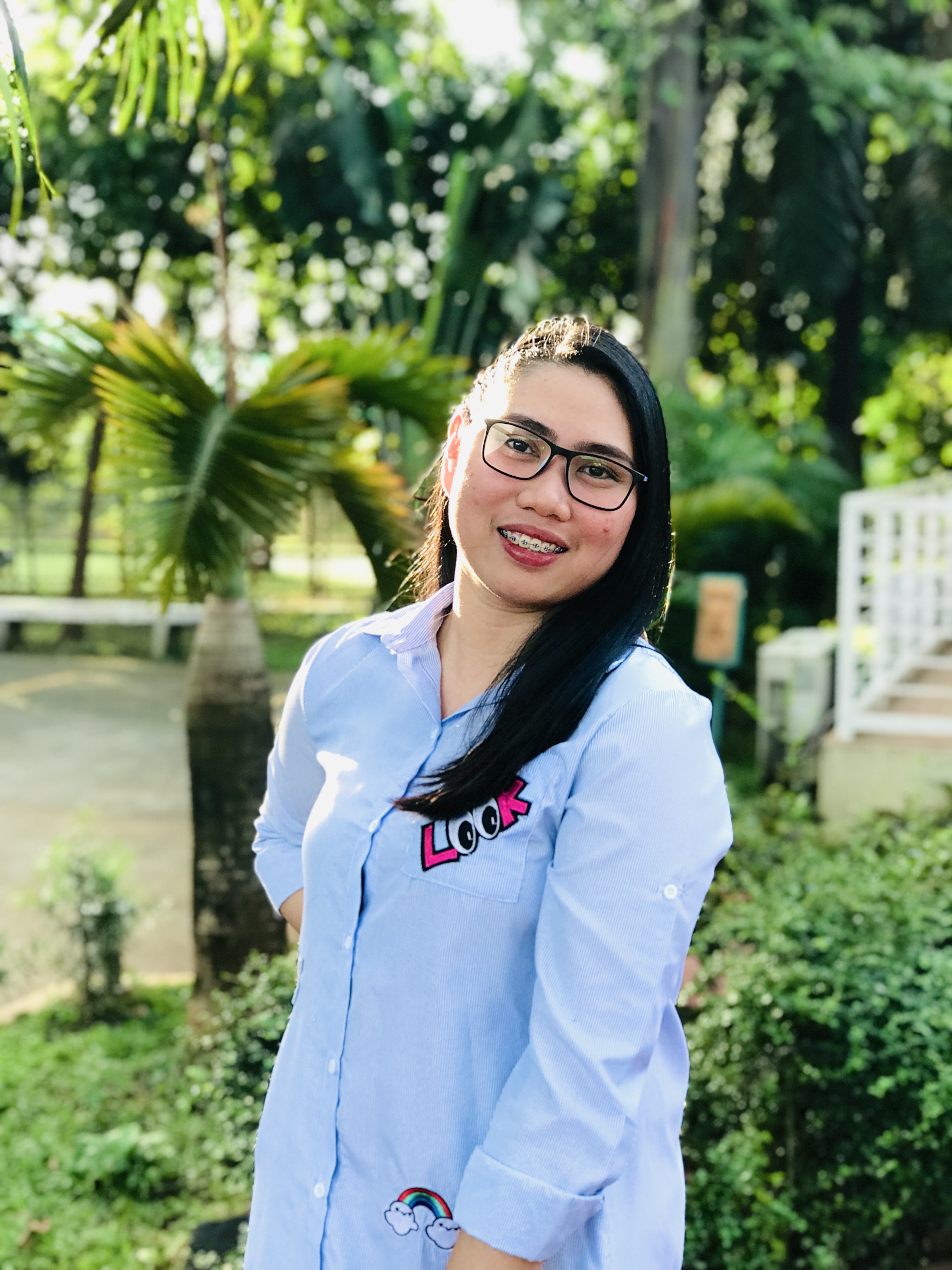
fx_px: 2090
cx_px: 476
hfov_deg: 25.7
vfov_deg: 33.8
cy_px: 635
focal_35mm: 57
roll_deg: -0.8
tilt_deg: -6.4
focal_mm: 6.6
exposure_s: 1/60
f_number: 2.8
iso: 32
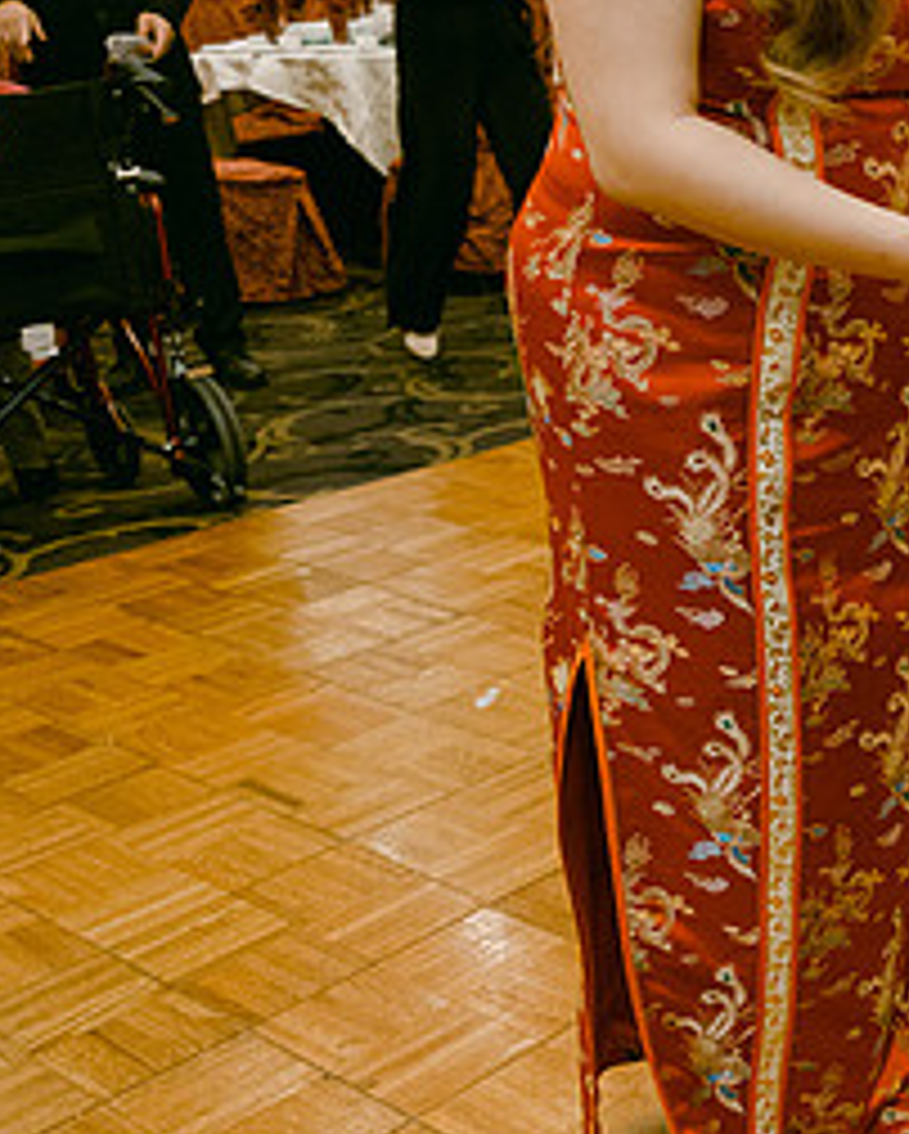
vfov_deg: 34.7
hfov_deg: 24.0
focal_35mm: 54
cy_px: 502
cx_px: 1238
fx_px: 1814
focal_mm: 16
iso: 1000
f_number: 2.8
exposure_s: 1/125
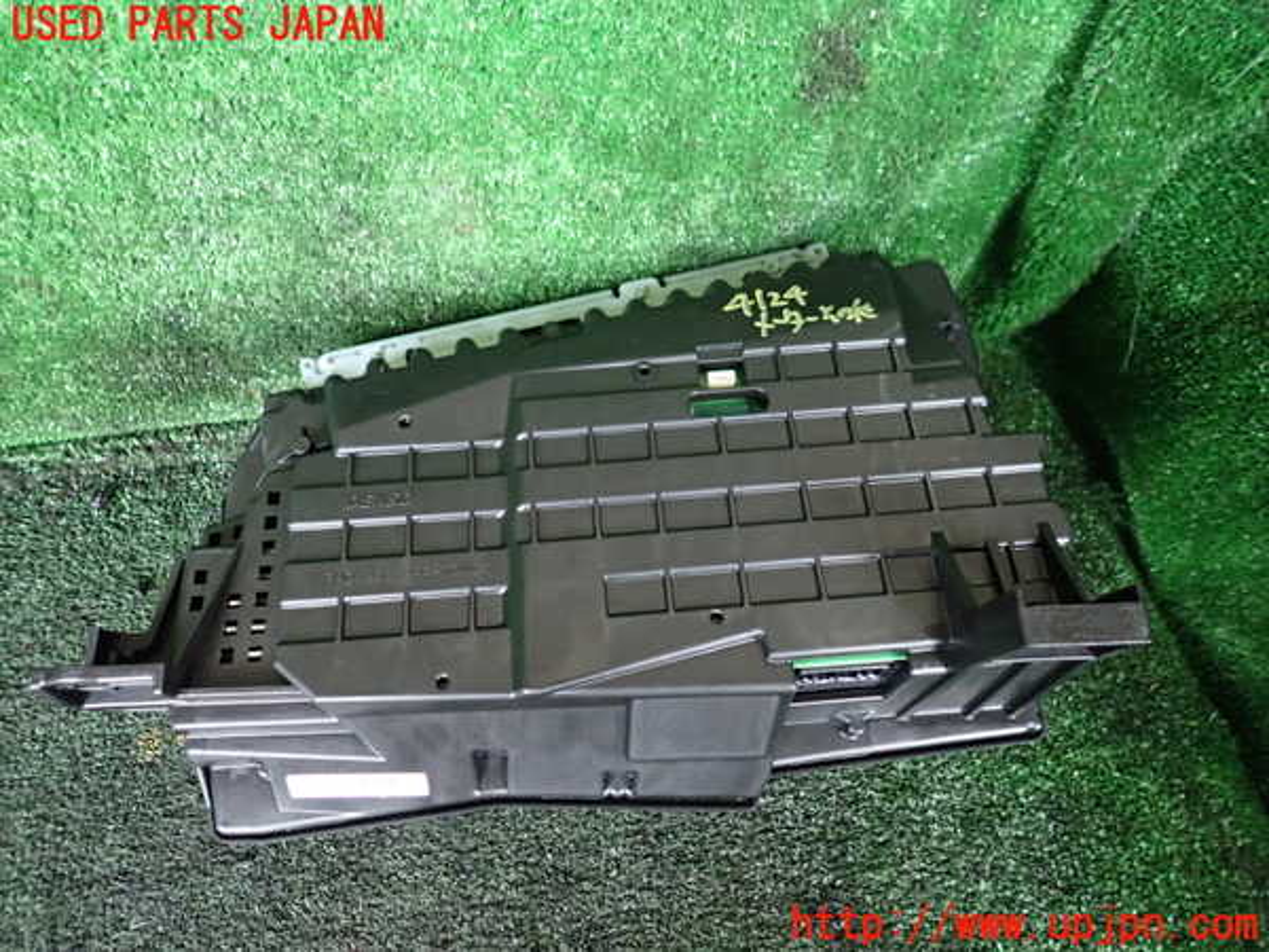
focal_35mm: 25
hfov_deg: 69.4
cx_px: 634
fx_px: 916
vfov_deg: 54.9
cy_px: 476
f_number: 2
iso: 800
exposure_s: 1/30
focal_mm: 4.5
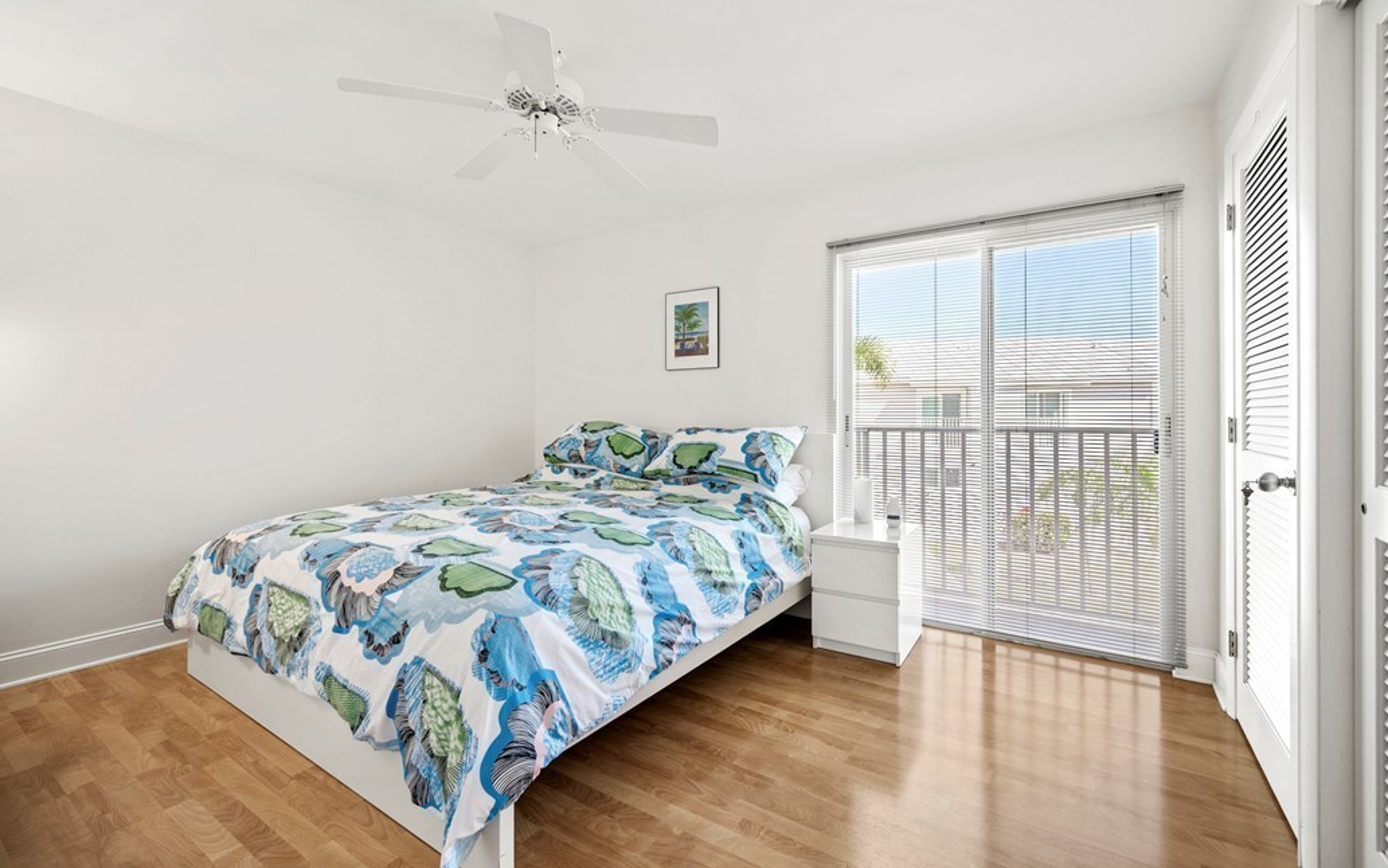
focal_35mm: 15
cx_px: 711
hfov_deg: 101.4
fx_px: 568
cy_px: 429
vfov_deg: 74.8
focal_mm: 14
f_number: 4
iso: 100
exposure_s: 1/20
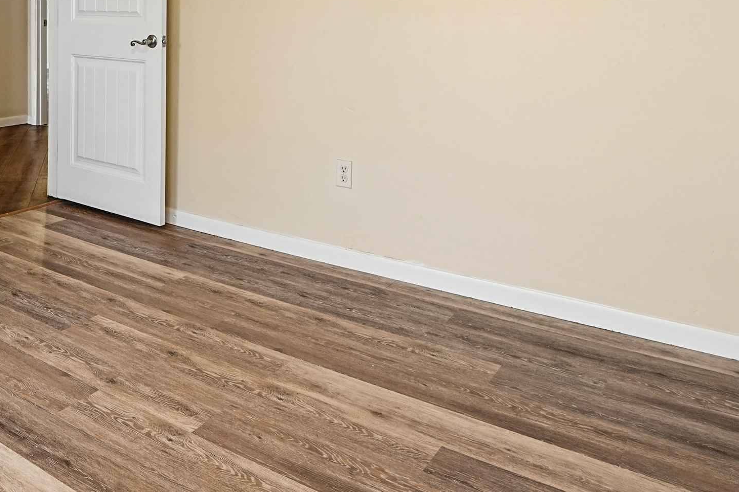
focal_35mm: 34
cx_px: 149
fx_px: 698
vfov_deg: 35.2
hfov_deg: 52.2
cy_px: 1
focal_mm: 14
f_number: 4.5
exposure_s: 1/50
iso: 320
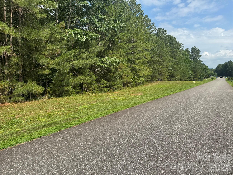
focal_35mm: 24
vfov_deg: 56.8
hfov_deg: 71.6
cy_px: 88
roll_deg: +2.0
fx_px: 162
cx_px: 116
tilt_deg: -5.2
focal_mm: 6.76
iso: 80
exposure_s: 1/3597
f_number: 1.78
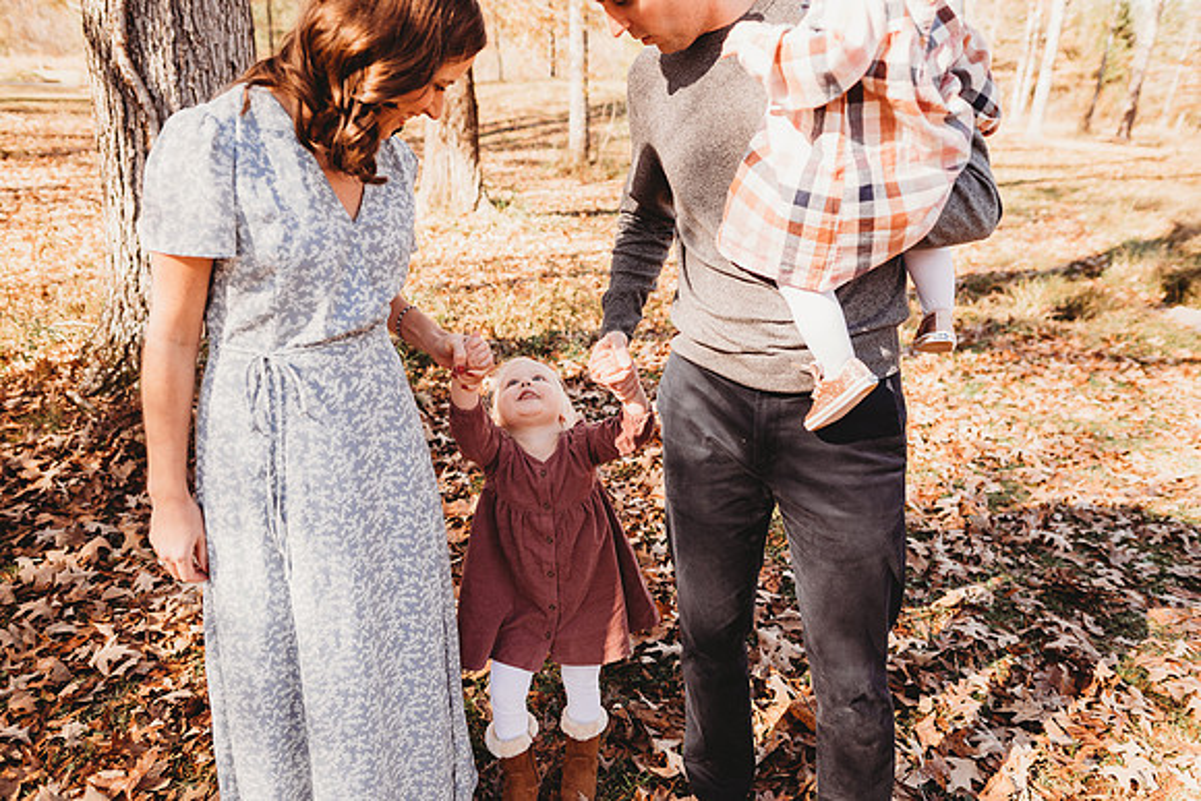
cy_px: 400
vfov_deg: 53.2
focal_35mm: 24
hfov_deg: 73.7
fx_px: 801
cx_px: 600
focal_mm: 24
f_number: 2.8
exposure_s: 1/250
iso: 100
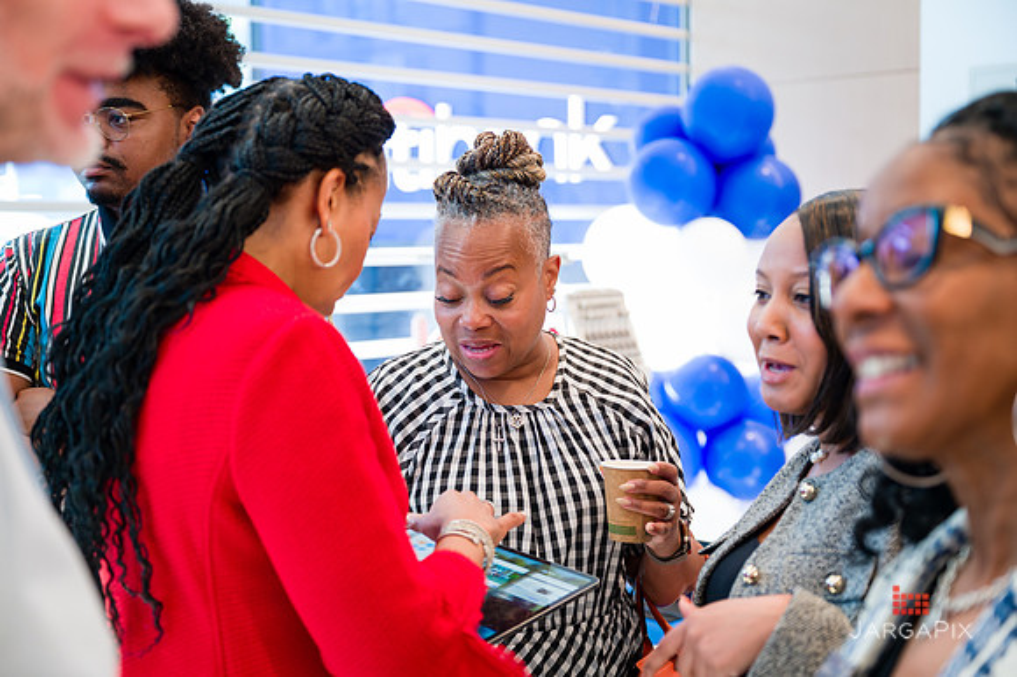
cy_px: 338
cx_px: 508
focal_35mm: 50
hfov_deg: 39.5
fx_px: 1418
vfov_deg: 26.9
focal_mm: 50
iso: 800
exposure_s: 1/200
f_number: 3.2
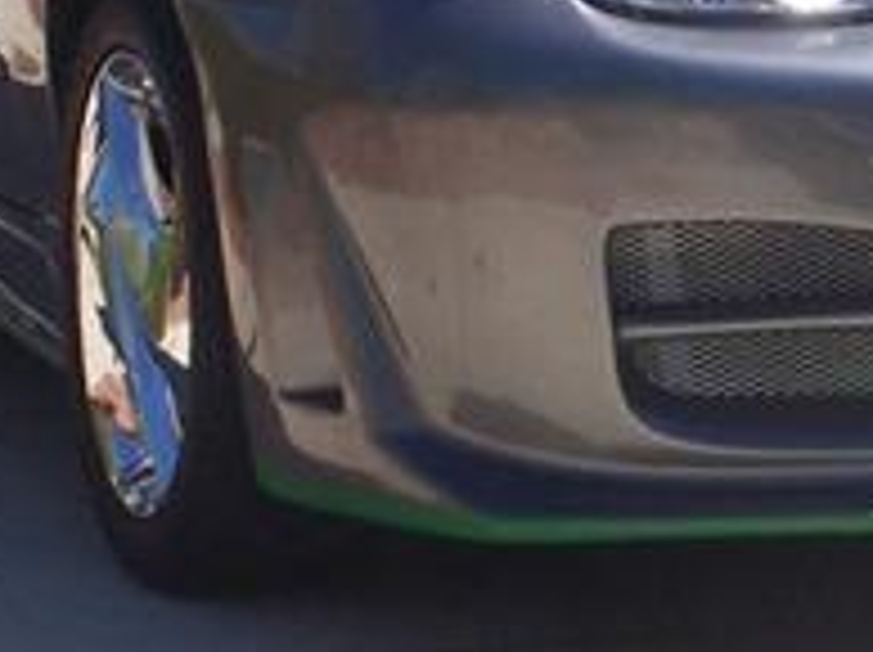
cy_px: -94
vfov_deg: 5.5
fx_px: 6826
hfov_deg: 7.3
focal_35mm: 271
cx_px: 760
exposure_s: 1/350
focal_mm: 13.7
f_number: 4.5
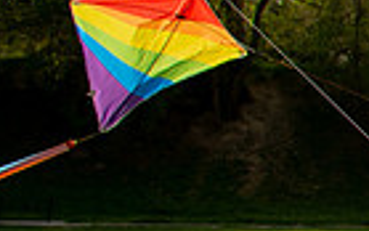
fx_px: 1730
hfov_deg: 9.3
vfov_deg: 7.6
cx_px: 1153
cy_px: 252
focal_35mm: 172
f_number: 5
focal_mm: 24
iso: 200
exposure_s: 1/1250
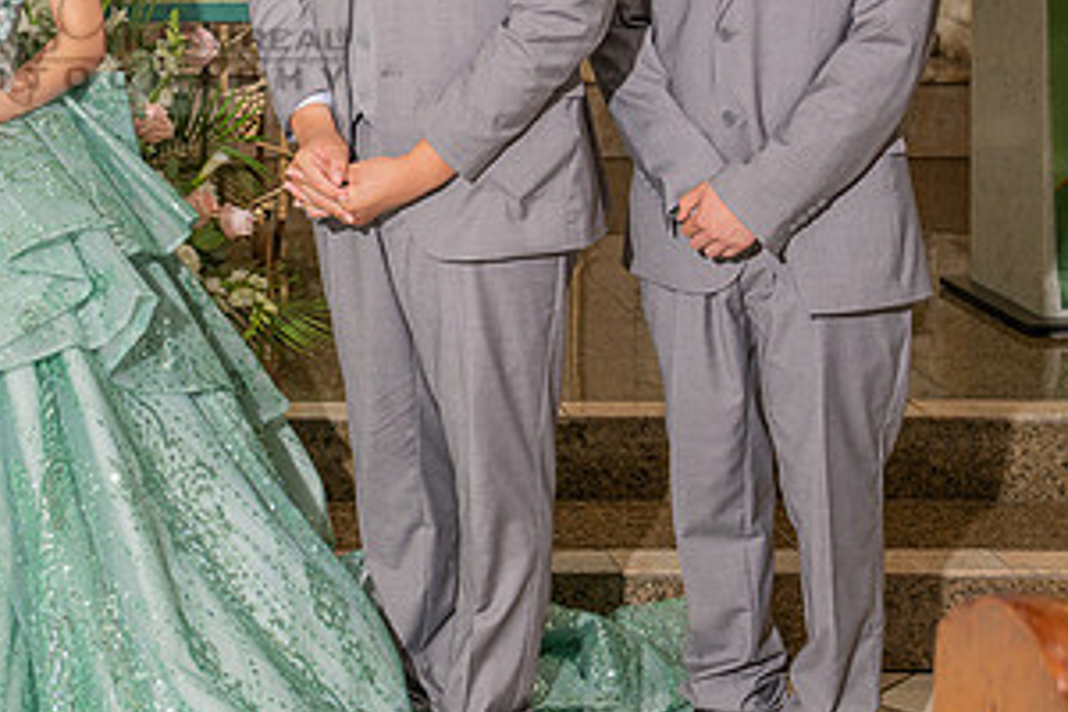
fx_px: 2492
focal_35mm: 84
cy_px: -112
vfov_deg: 15.7
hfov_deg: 23.2
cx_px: -9
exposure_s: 1/200
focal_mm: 36
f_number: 3.5
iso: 320
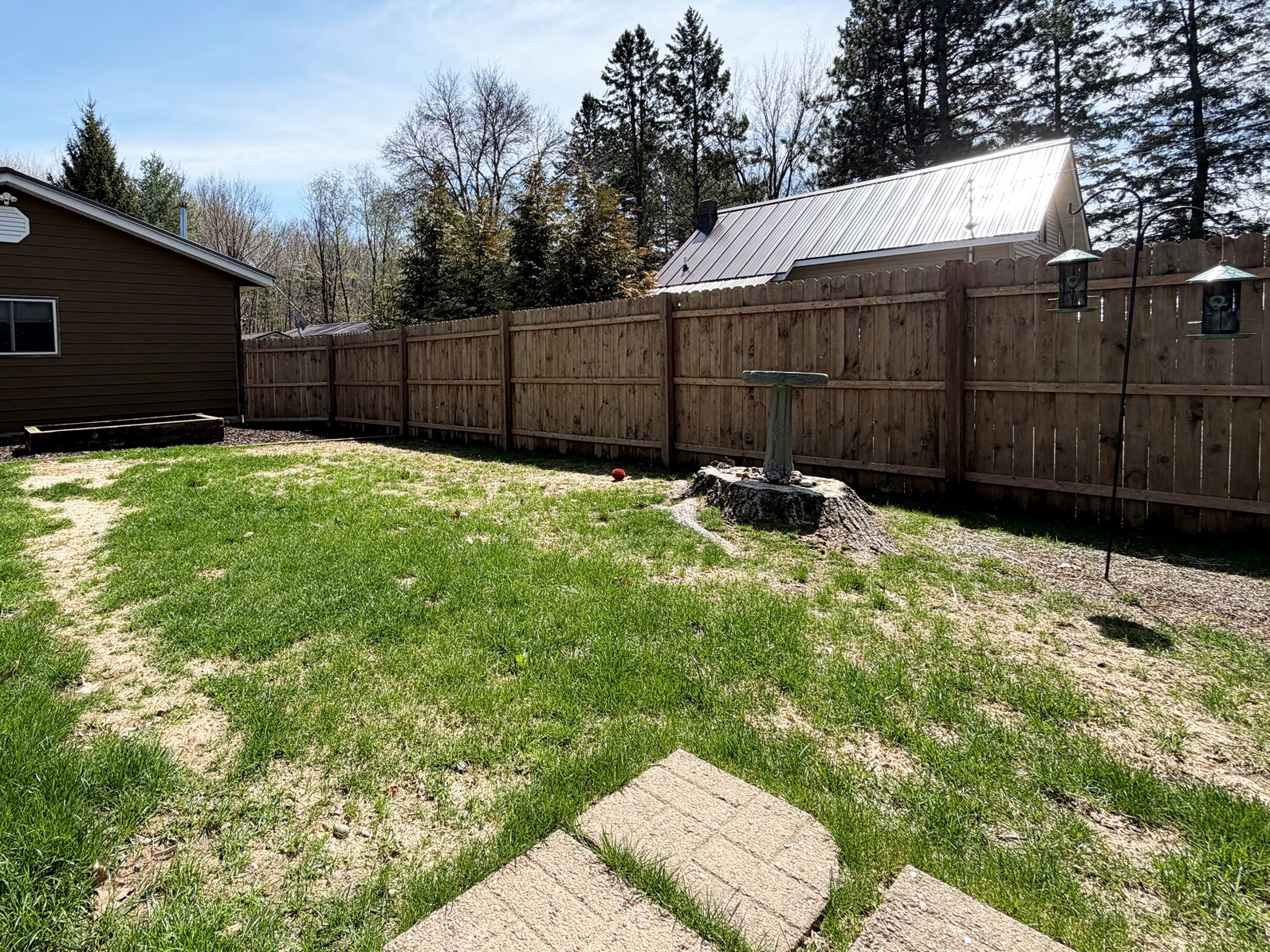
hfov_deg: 85.8
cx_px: 466
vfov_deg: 70.9
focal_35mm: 18
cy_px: 383
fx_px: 660
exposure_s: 1/770
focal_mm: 2.22
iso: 25
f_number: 2.2
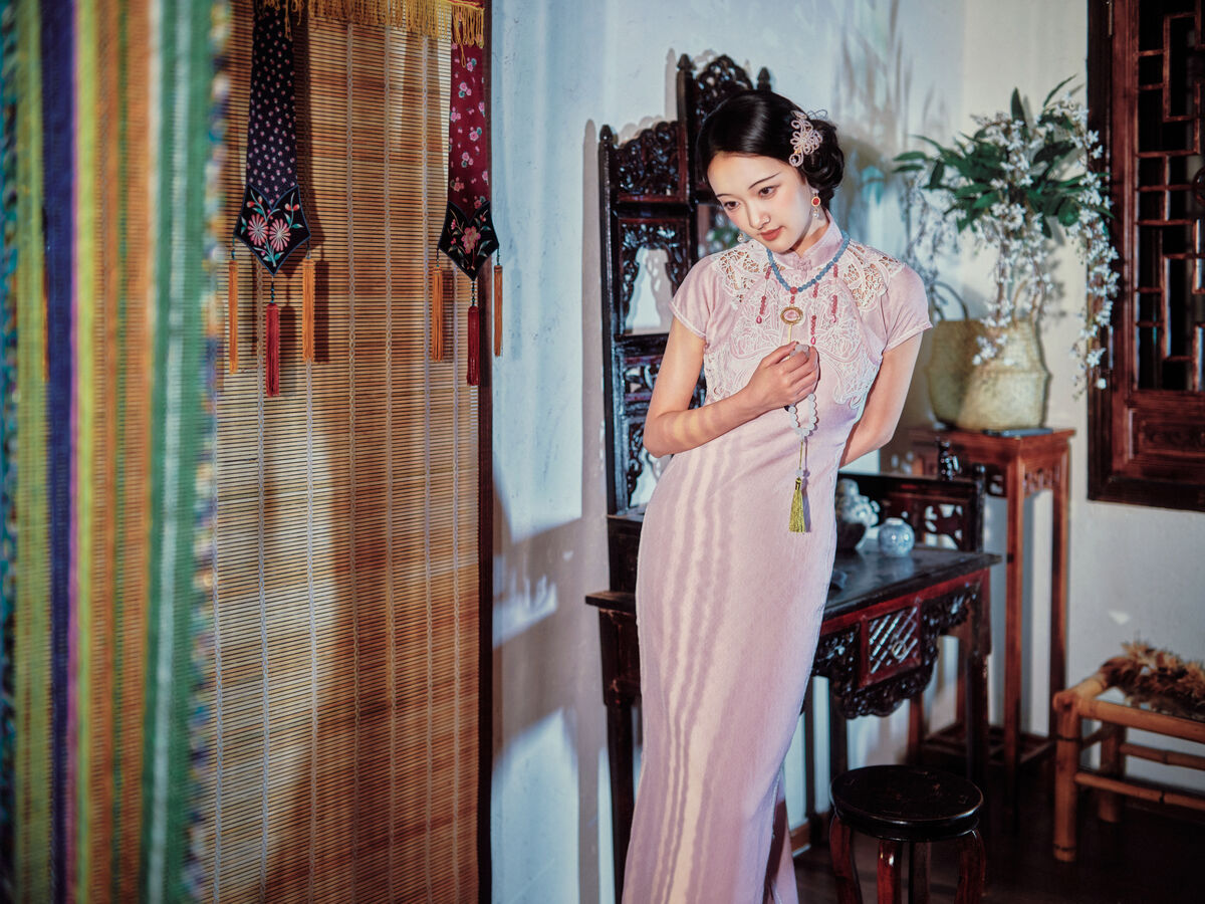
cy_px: 452
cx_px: 602
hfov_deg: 46.8
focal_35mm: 40
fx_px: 1392
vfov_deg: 36.0
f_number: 2
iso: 640
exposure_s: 1/200
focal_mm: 50
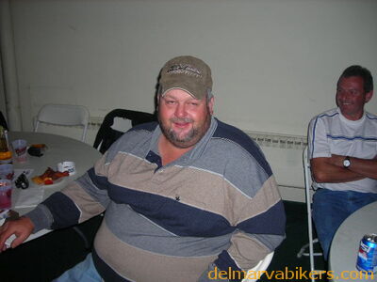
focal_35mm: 38
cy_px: 141
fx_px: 414
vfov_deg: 37.7
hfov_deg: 49.0
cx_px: 188
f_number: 3.2
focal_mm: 6.3
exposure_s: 1/60.1
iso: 81
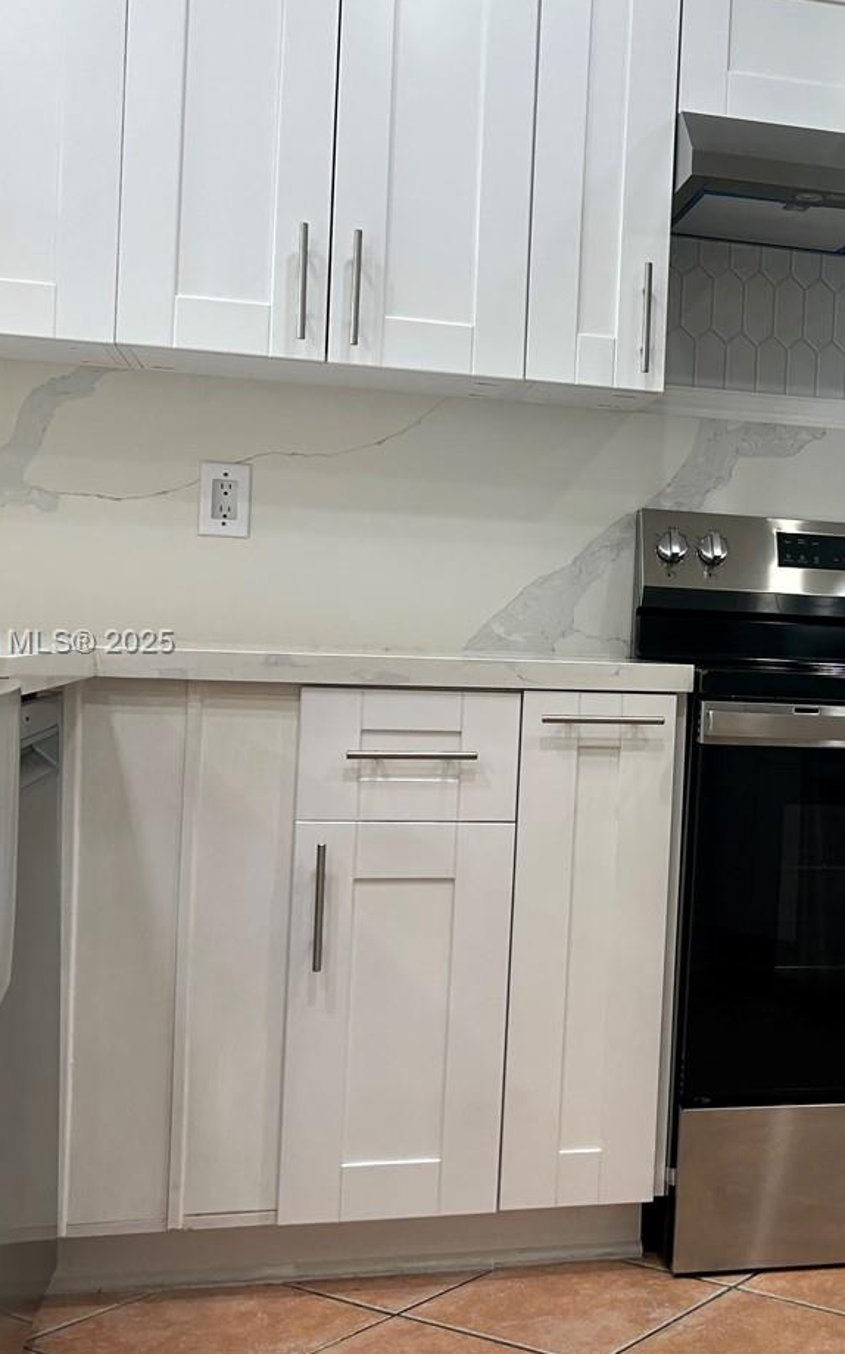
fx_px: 1769
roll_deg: -3.3
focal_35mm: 48
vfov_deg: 41.8
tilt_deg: -0.8
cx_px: 880
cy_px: 644
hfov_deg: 25.3
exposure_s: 1/120
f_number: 1.5
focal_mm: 5.7
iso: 64
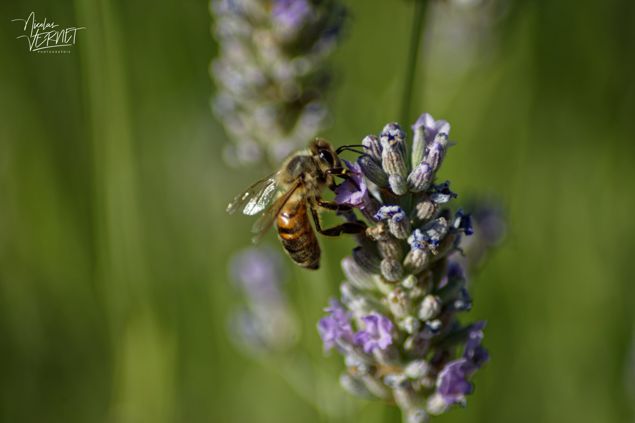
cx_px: 318
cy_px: 212
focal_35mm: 450
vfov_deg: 3.1
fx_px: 7937
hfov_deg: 4.6
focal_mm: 300
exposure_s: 1/500
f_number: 5.6
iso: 100
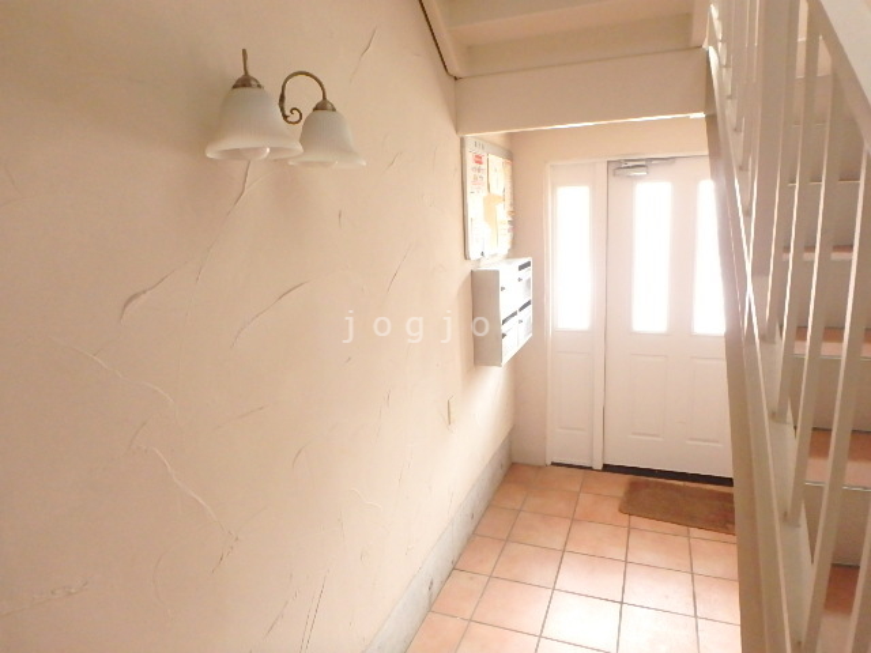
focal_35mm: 21
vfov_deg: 63.4
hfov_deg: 79.0
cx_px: 436
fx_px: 528
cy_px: 326
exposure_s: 1/20
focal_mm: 3.7
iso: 800
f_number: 3.5
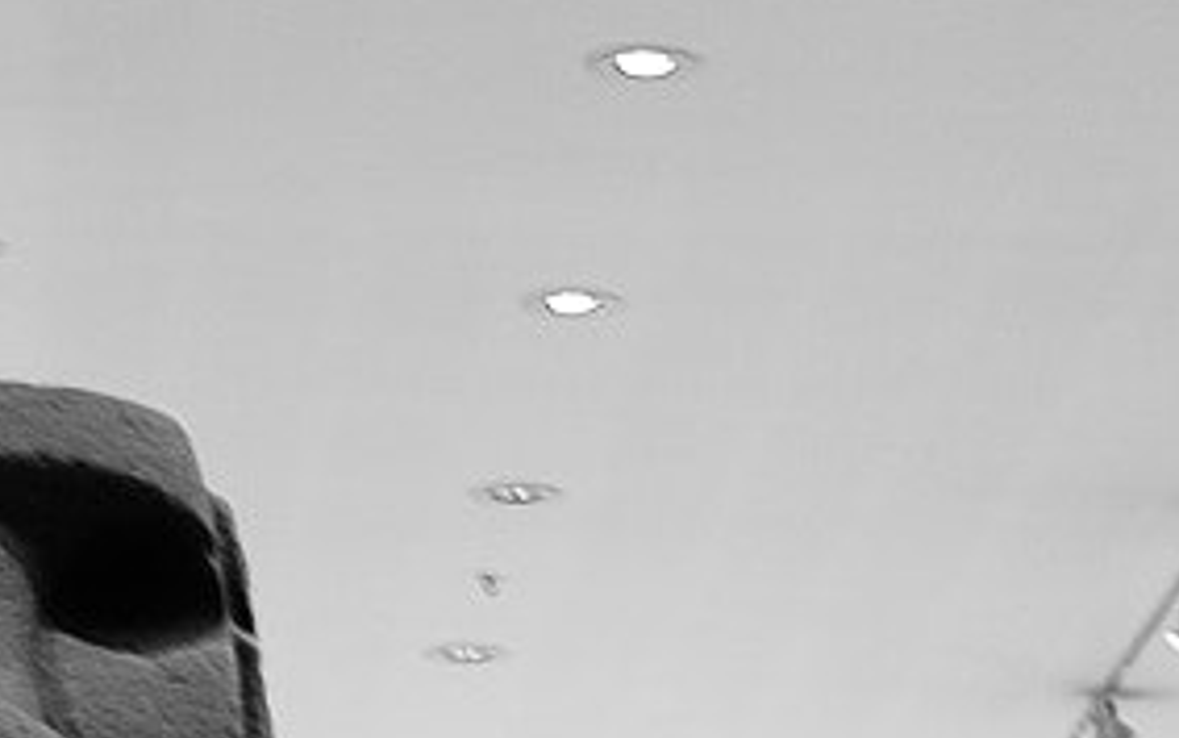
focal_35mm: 236
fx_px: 7585
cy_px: 1726
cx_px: -4
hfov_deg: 8.8
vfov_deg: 5.4
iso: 640
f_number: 3.6
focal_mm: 27
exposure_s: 1/15
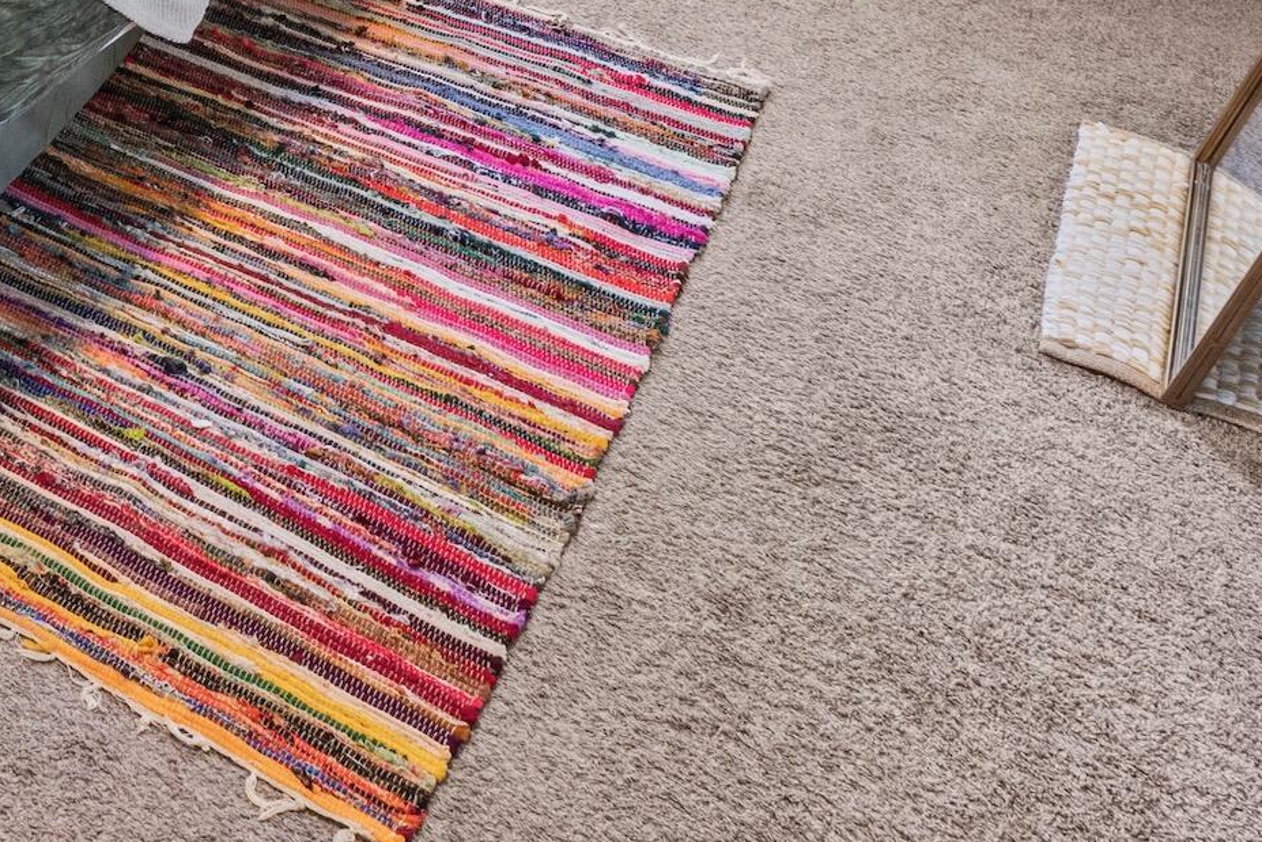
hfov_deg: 34.4
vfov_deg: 21.7
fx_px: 1808
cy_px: -435
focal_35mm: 52
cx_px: -46
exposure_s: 1/2
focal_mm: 11
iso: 800
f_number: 8
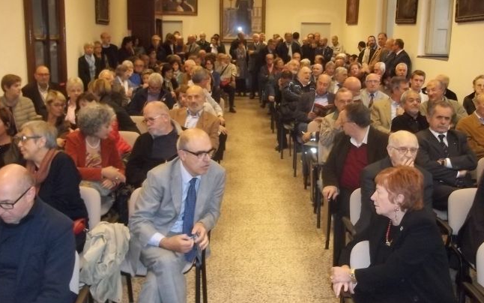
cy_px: 135
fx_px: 515
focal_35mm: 39
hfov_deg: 50.4
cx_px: 239
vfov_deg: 32.8
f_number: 3.1
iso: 320
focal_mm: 6.5
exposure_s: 1/30
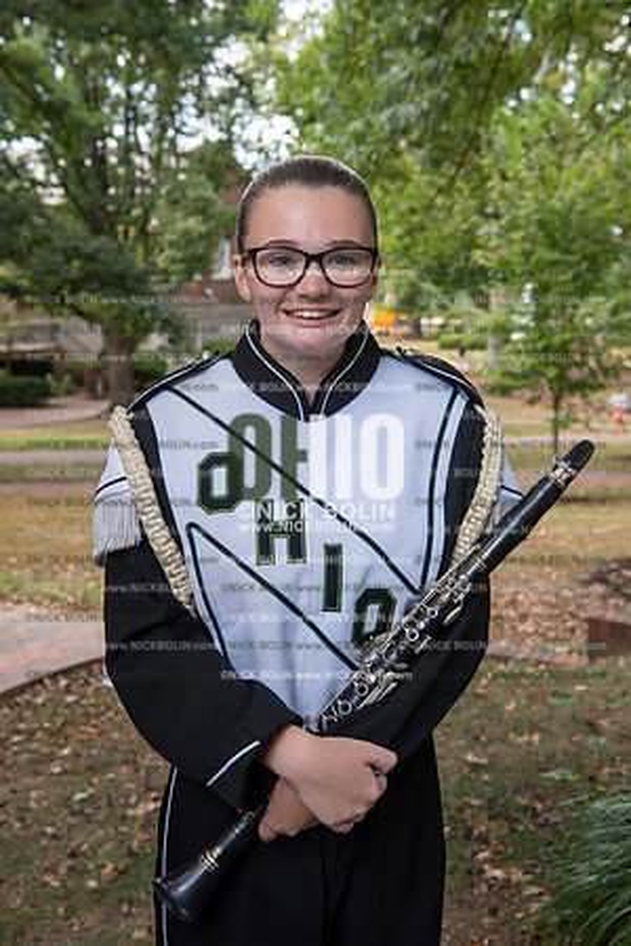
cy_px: 473
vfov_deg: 38.2
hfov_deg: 26.0
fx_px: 1367
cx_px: 316
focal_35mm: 52
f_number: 8
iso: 500
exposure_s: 1/100
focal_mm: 52
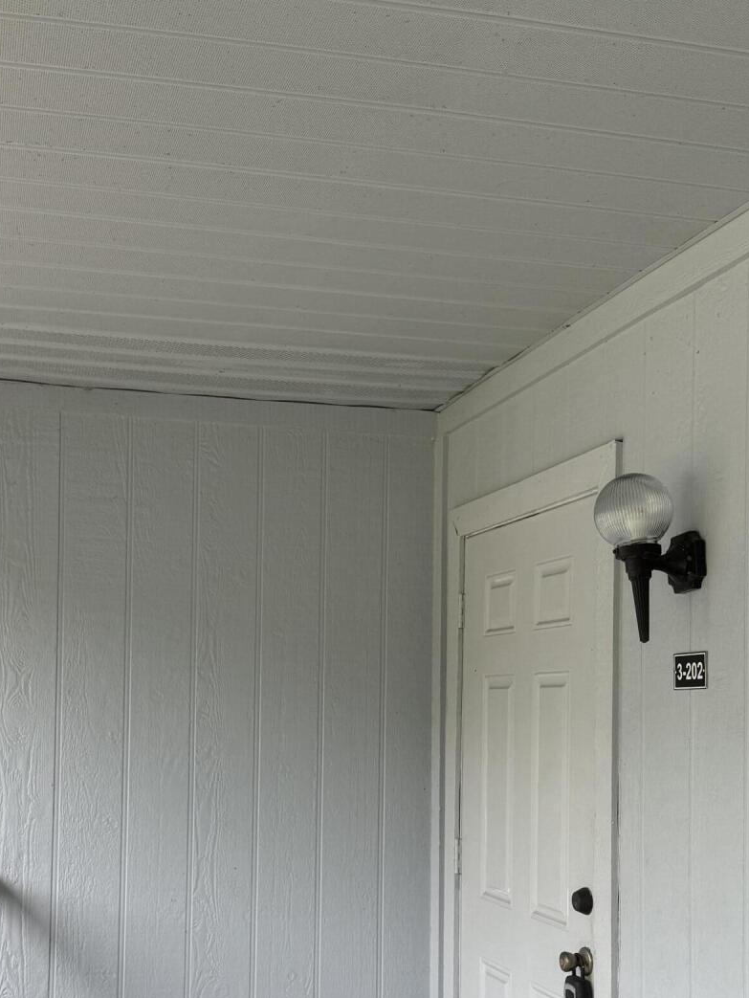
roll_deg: -1.1
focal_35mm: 46
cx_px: 276
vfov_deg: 40.7
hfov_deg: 31.4
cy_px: 674
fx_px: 1326
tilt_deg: +0.4
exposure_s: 1/494
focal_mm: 6.76
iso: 80
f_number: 1.78
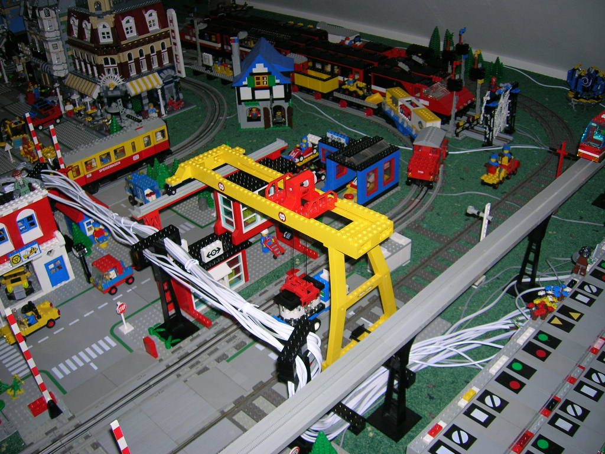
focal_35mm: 34
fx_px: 594
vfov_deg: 41.8
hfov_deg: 54.0
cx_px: 302
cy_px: 227
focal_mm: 5.7
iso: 50
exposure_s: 1/60.1
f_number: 2.9
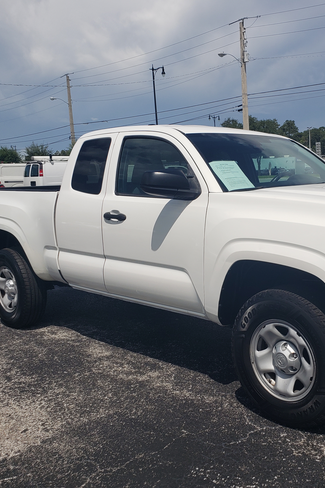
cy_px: 245
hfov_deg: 35.0
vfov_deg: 51.9
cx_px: 250
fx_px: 501
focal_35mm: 37
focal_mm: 4.3
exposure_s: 1/3213
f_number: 2.4
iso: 50
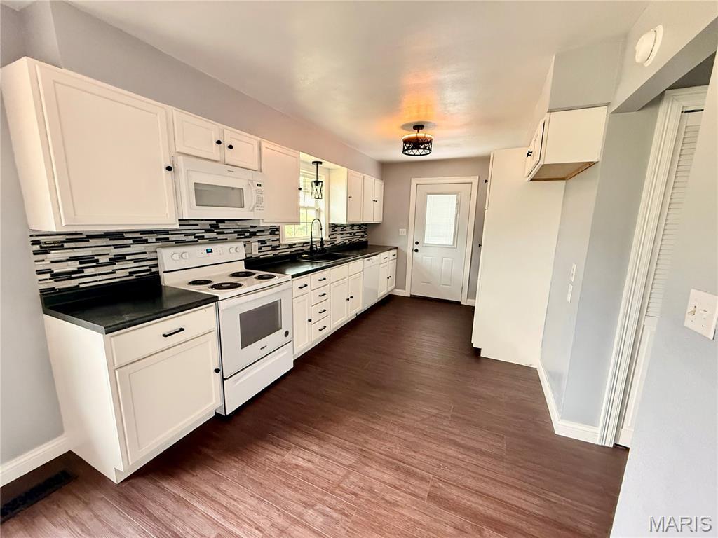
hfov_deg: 102.1
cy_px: 269
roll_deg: -1.0
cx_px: 359
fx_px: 290
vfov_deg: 85.7
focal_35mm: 14
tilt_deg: -9.4
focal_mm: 2.22
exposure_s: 1/60
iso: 640
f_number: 2.2
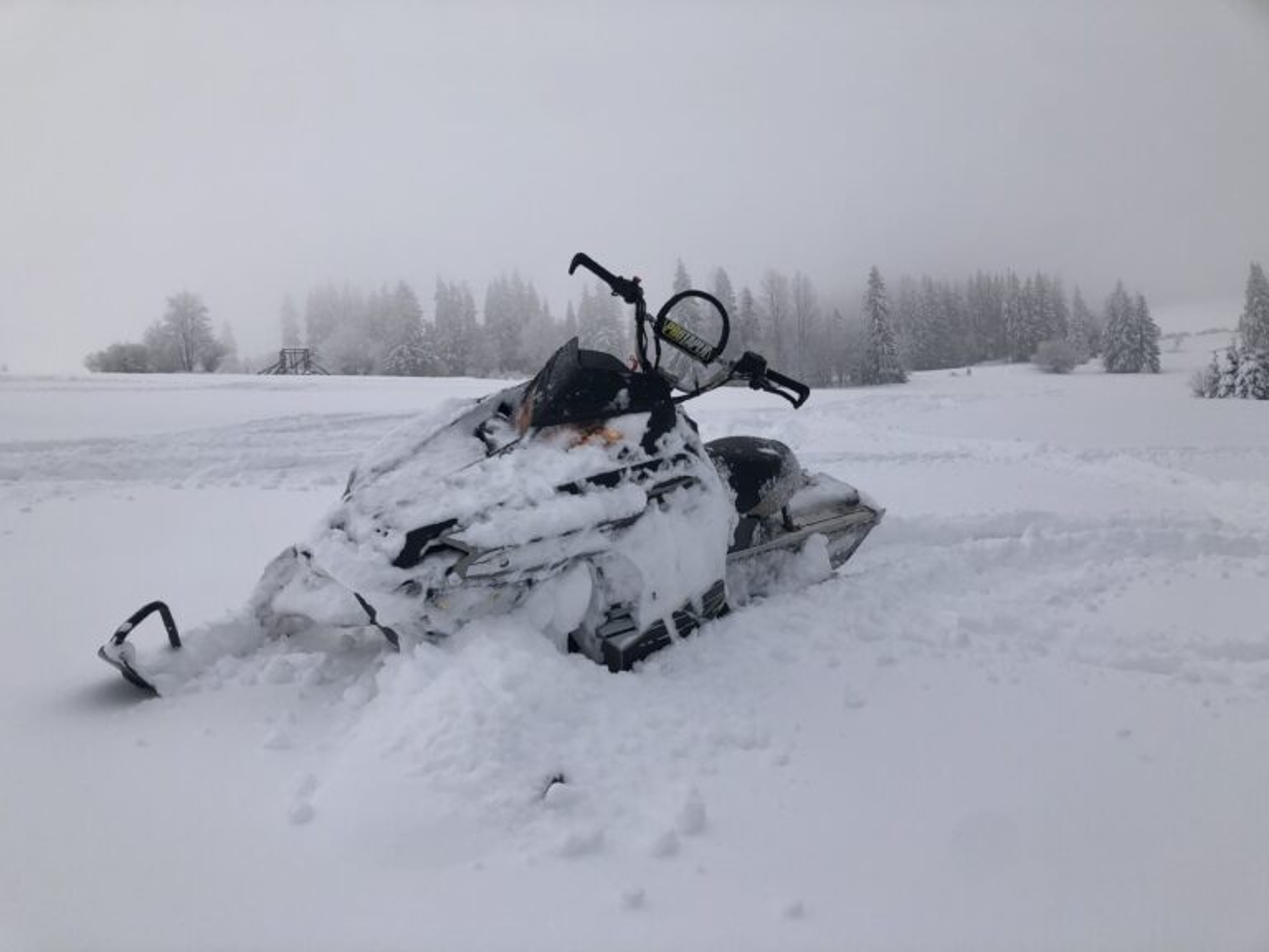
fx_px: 1026
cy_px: 476
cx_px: 634
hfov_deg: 63.4
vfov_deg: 49.7
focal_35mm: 28
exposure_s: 1/3205
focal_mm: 4
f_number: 1.8
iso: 25
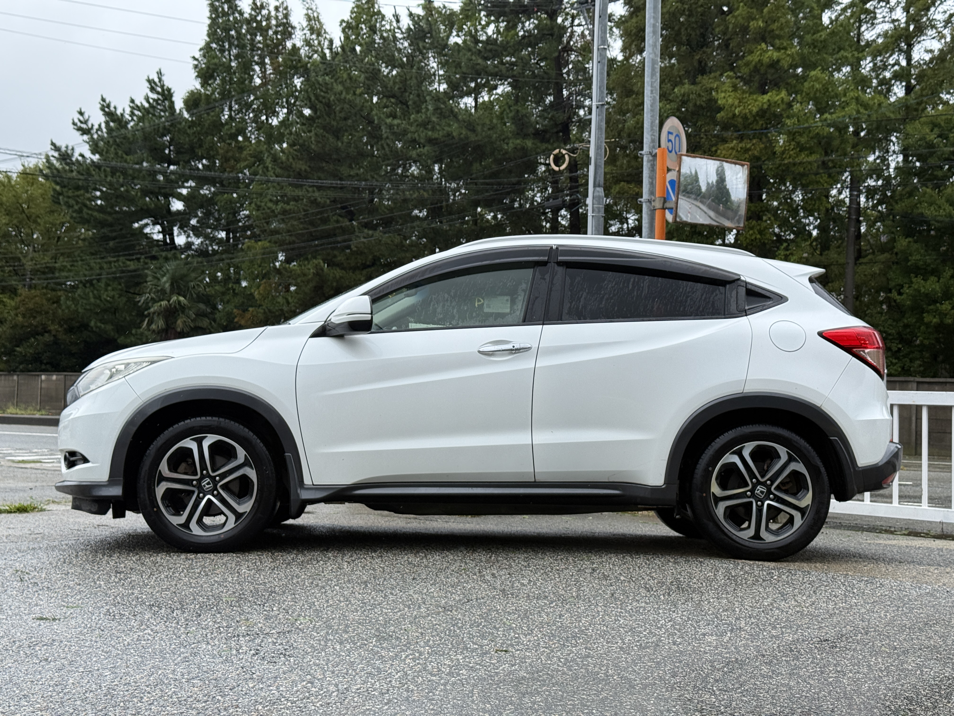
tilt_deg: +2.3
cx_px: 477
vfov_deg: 30.3
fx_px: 1323
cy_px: 358
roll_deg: -1.3
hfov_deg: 39.7
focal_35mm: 48
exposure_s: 1/1242
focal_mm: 6.76
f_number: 1.78
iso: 64
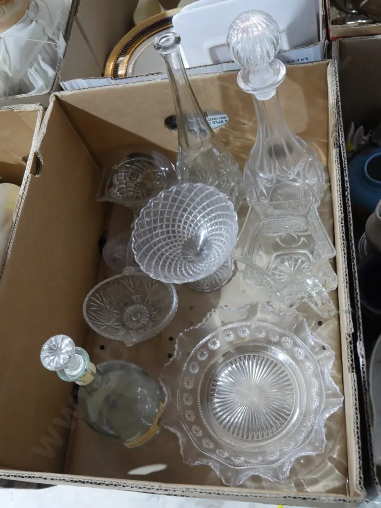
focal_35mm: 36
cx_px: 190
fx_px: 528
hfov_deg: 39.7
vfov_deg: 51.3
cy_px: 254
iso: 2000
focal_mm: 18
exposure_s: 1/60
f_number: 4
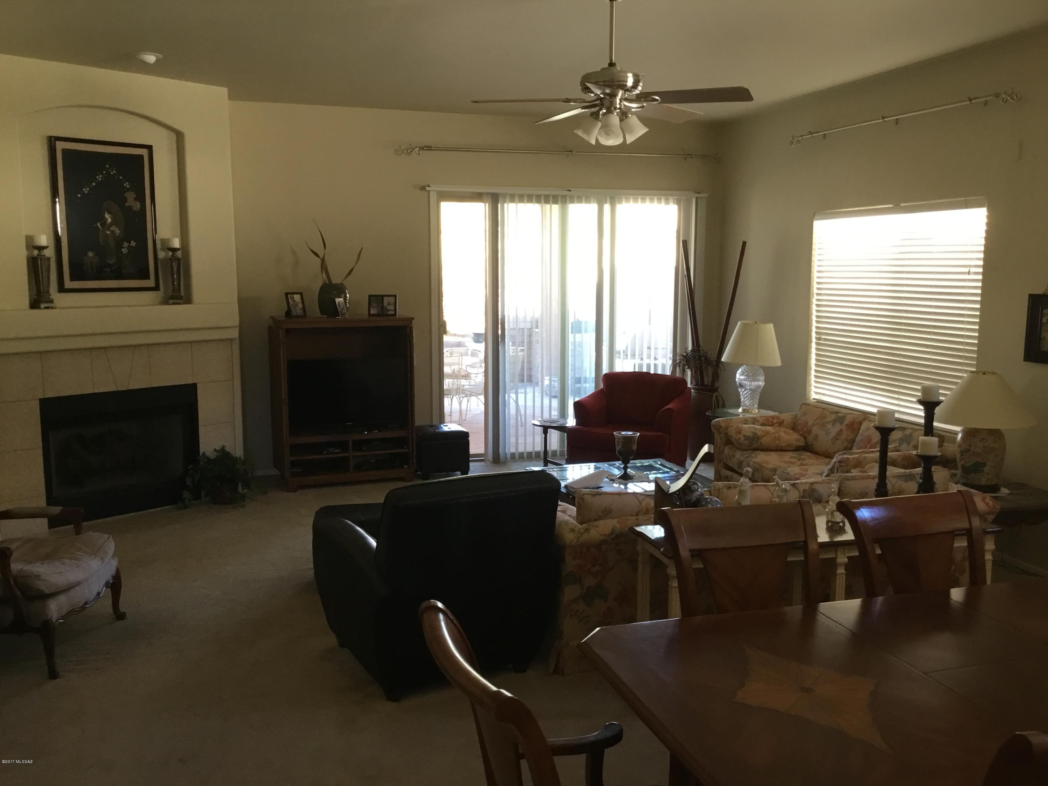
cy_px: 393
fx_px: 939
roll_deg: +0.4
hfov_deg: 58.4
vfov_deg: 45.4
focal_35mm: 31
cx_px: 524
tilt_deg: -7.6
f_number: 2.4
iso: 80
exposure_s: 1/30
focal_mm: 3.3
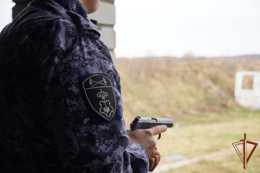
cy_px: 86
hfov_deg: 31.9
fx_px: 455
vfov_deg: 21.6
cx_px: 130
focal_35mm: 63
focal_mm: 42
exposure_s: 1/80
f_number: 5
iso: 100
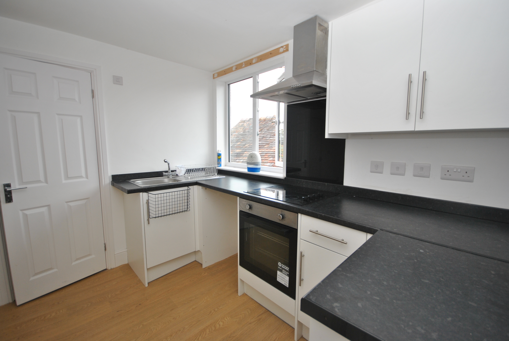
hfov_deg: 100.3
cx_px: 254
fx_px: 212
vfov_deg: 77.5
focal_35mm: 15
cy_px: 170
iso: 200
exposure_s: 1/60
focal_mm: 10
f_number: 4
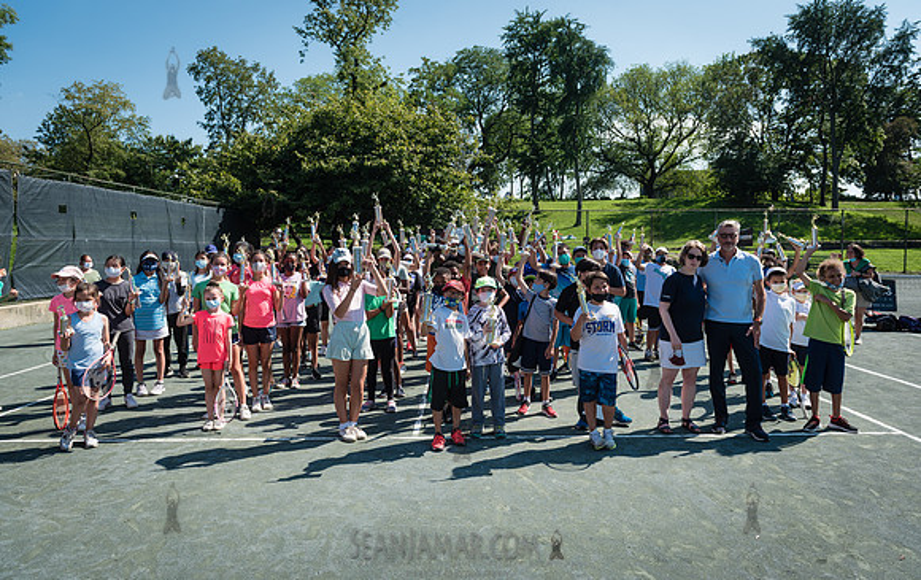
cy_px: 272
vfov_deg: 50.5
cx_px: 460
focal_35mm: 24
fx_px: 614
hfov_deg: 73.7
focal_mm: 24
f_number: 5.6
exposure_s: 1/500
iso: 125
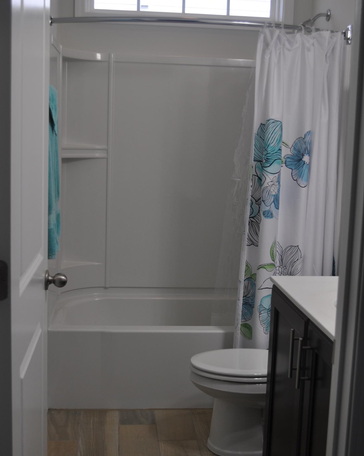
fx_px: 646
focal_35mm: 48
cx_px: 181
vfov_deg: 38.8
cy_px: 218
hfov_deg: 31.5
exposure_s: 1/30
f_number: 5.6
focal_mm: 28
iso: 250
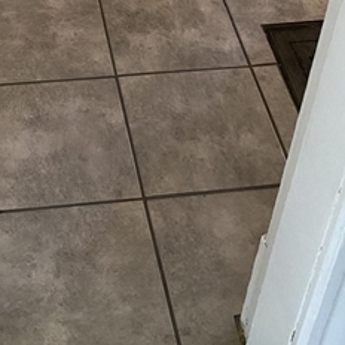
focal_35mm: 76
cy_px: -146
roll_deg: -1.7
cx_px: 73
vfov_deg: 20.1
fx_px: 857
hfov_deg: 22.5
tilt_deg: -32.1
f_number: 1.8
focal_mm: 4.25
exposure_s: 1/60
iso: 400
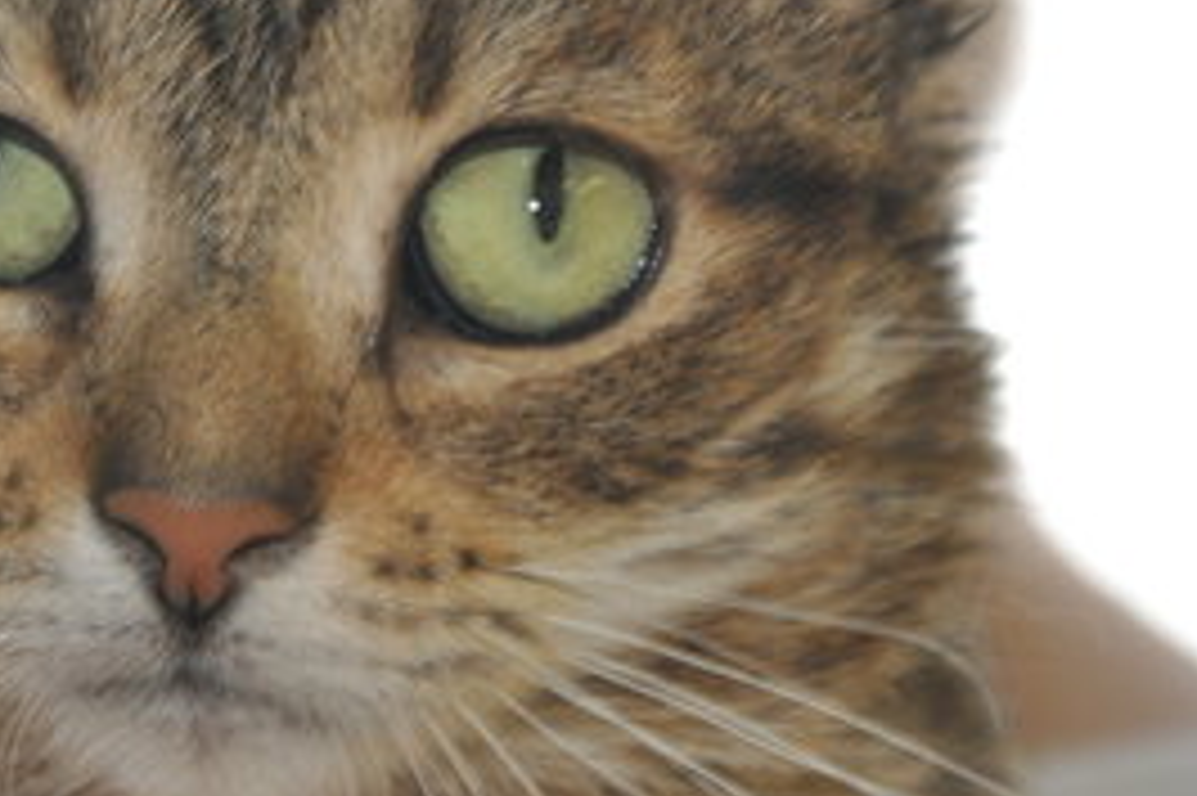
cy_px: 180
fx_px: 9834
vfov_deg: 4.6
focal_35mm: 296
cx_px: 171
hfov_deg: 7.0
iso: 800
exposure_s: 1/60
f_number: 5.6
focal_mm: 105
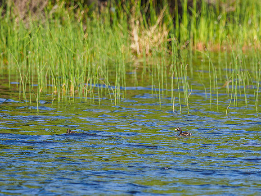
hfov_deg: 2.1
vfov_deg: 1.5
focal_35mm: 964
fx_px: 7270
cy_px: 136
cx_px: 180
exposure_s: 1/640
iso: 200
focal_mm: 300
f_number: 4
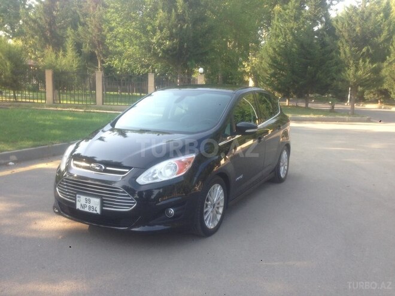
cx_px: 198
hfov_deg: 55.4
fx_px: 377
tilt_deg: -5.2
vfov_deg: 42.9
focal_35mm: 33
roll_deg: +0.3
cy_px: 148
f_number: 2.4
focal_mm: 4.12
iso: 50
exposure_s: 1/206
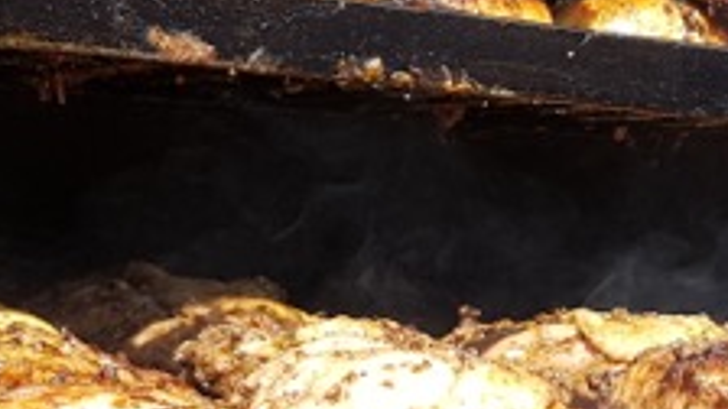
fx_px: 2201
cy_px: 307
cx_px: 696
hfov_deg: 18.4
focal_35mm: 114
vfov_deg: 10.6
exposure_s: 1/724
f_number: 1.7
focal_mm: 4.3
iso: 40
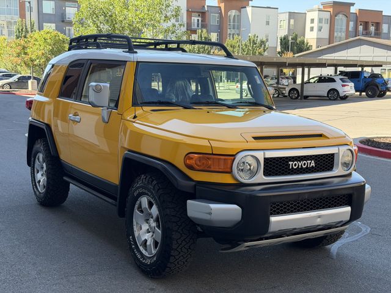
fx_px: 542
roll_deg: -0.7
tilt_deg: -7.7
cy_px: 146
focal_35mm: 48
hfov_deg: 39.7
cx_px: 196
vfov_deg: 30.3
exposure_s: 1/437
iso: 64
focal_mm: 6.76
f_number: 1.78
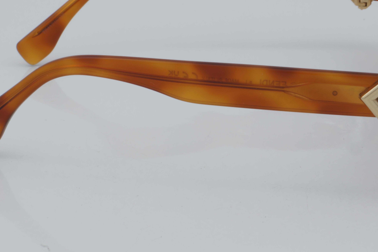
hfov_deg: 18.6
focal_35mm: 110
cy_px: 69
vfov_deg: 12.4
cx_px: 220
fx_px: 1155
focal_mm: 50
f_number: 32
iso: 100
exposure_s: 1/4
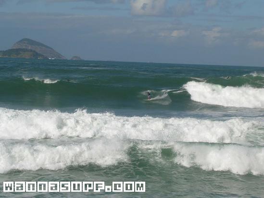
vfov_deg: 14.1
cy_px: 99
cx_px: 132
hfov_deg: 18.7
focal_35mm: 105
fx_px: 801
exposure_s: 1/328
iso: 50
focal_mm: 16.2
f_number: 8.2
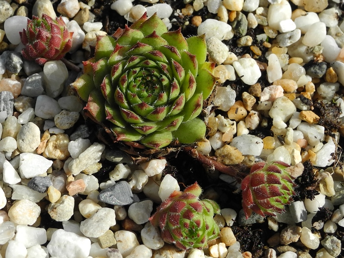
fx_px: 378
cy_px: 129
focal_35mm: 38
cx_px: 172
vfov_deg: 37.7
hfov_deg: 49.0
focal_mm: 8.1
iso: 100
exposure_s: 1/1000
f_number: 4
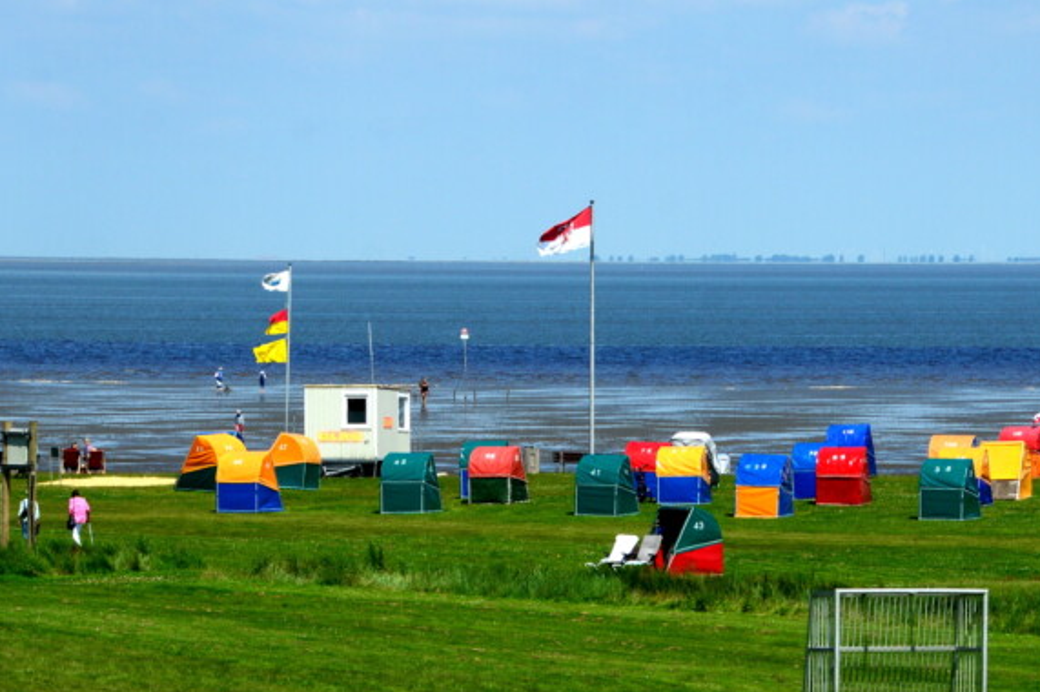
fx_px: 8546
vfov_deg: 4.6
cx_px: 597
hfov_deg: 7.0
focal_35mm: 296
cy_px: 474
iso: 100
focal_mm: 110
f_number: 11
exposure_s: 1/320
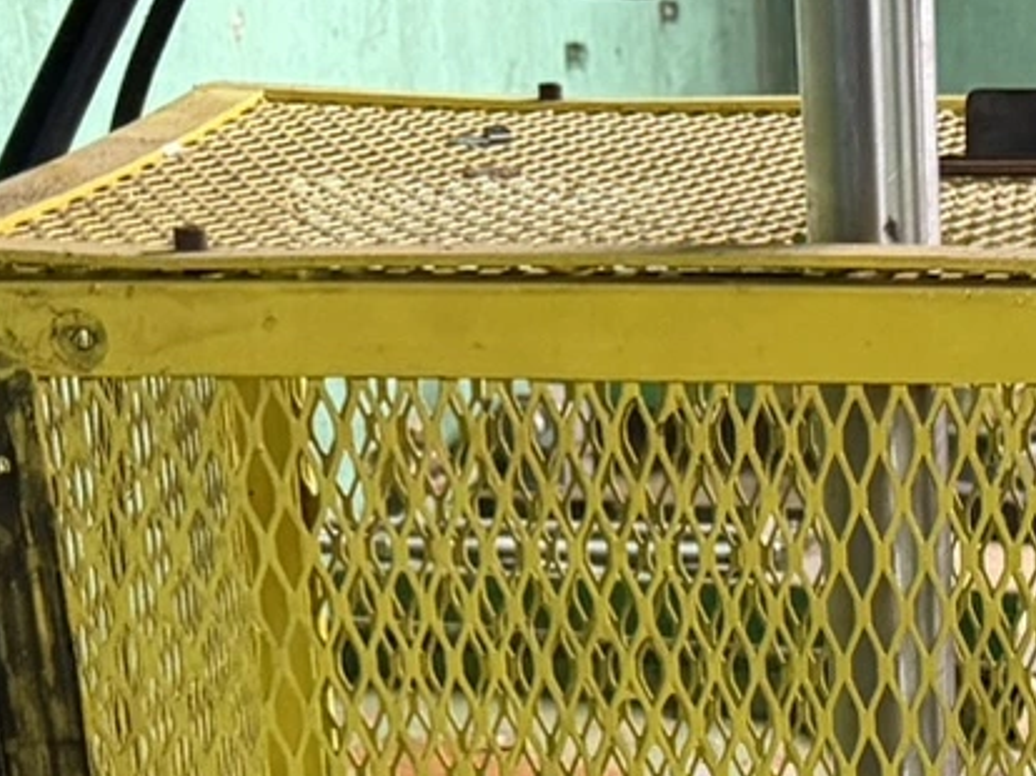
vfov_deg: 11.4
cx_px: 1049
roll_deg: -0.6
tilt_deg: -28.4
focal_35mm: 116
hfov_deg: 16.6
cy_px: 1590
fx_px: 3470
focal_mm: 6.76
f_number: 1.78
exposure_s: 1/60
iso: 640
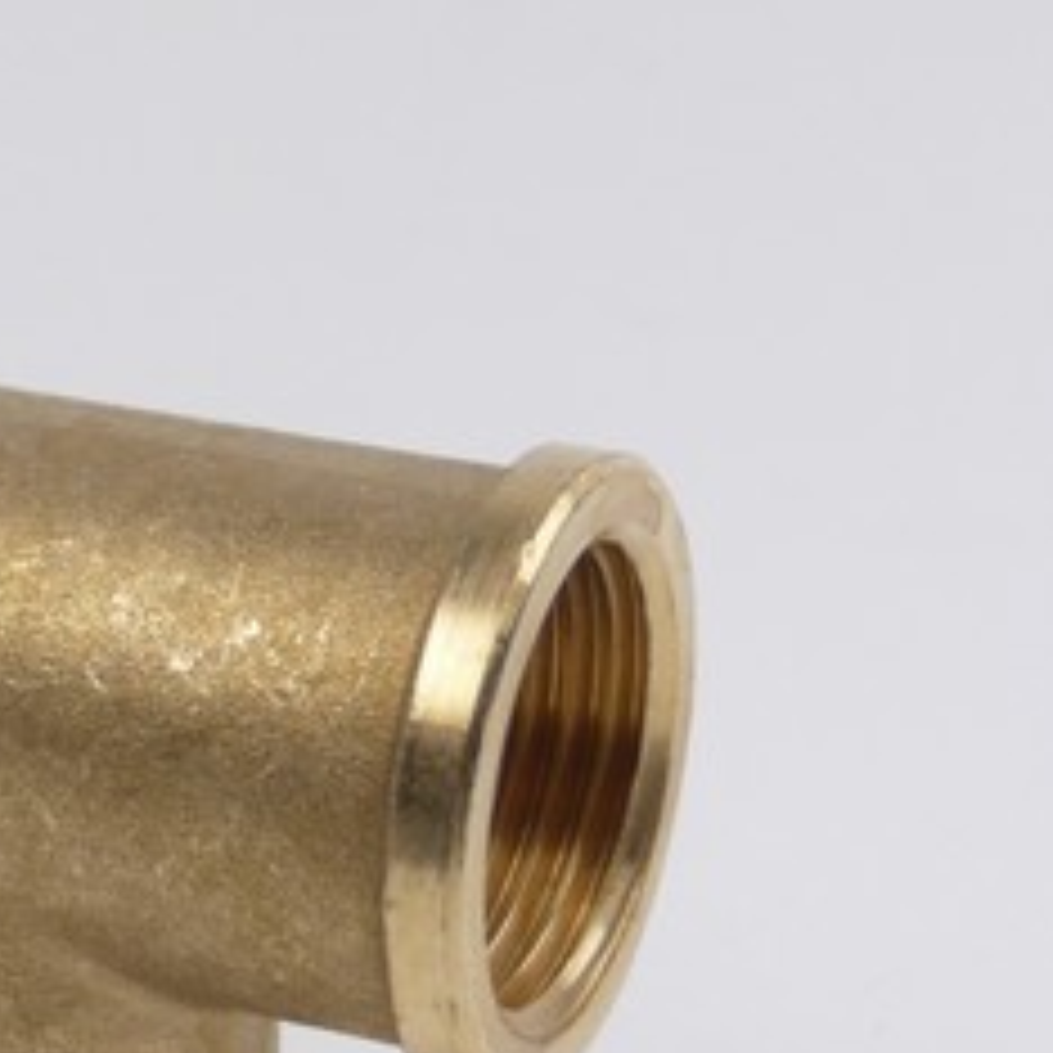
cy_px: 1004
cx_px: 72
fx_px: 5162
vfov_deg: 11.5
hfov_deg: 11.6
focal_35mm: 150
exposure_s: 1/500
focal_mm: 10.5
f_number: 4.5
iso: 100
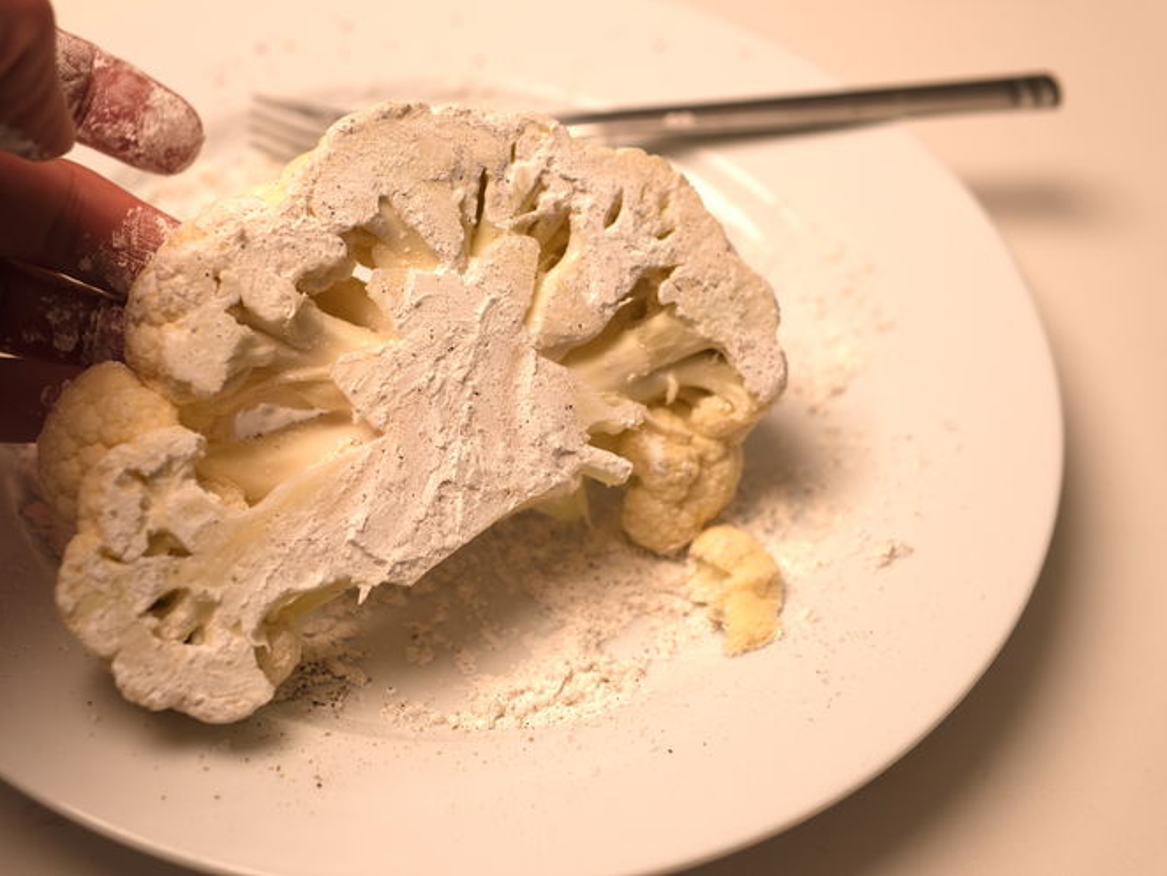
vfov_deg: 29.7
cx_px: 518
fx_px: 1653
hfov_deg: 38.8
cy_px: 437
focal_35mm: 49
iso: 125
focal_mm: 30
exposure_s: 1/200
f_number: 2.8
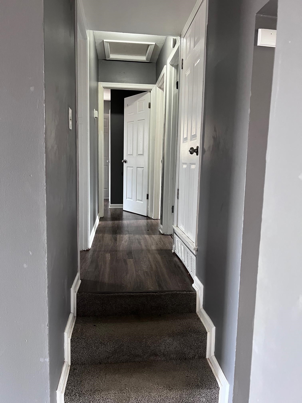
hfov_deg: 53.1
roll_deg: -1.5
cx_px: 151
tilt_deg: -7.3
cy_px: 202
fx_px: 302
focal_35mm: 26
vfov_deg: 67.3
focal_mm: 5.7
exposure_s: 1/60
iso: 320
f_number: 1.5
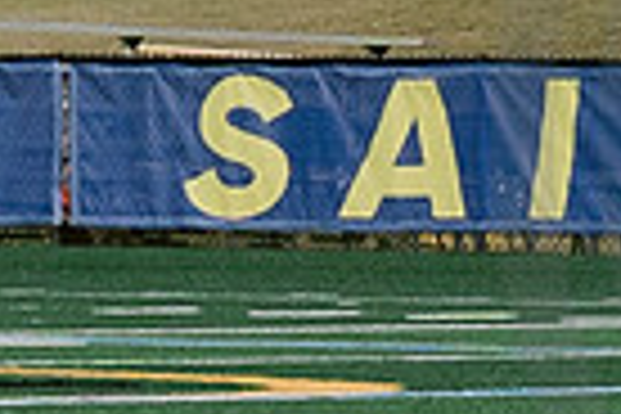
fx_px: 20371
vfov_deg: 1.2
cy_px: -49
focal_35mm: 1181
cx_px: 1266
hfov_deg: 1.7
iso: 640
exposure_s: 1/3200
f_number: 5.6
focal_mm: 70
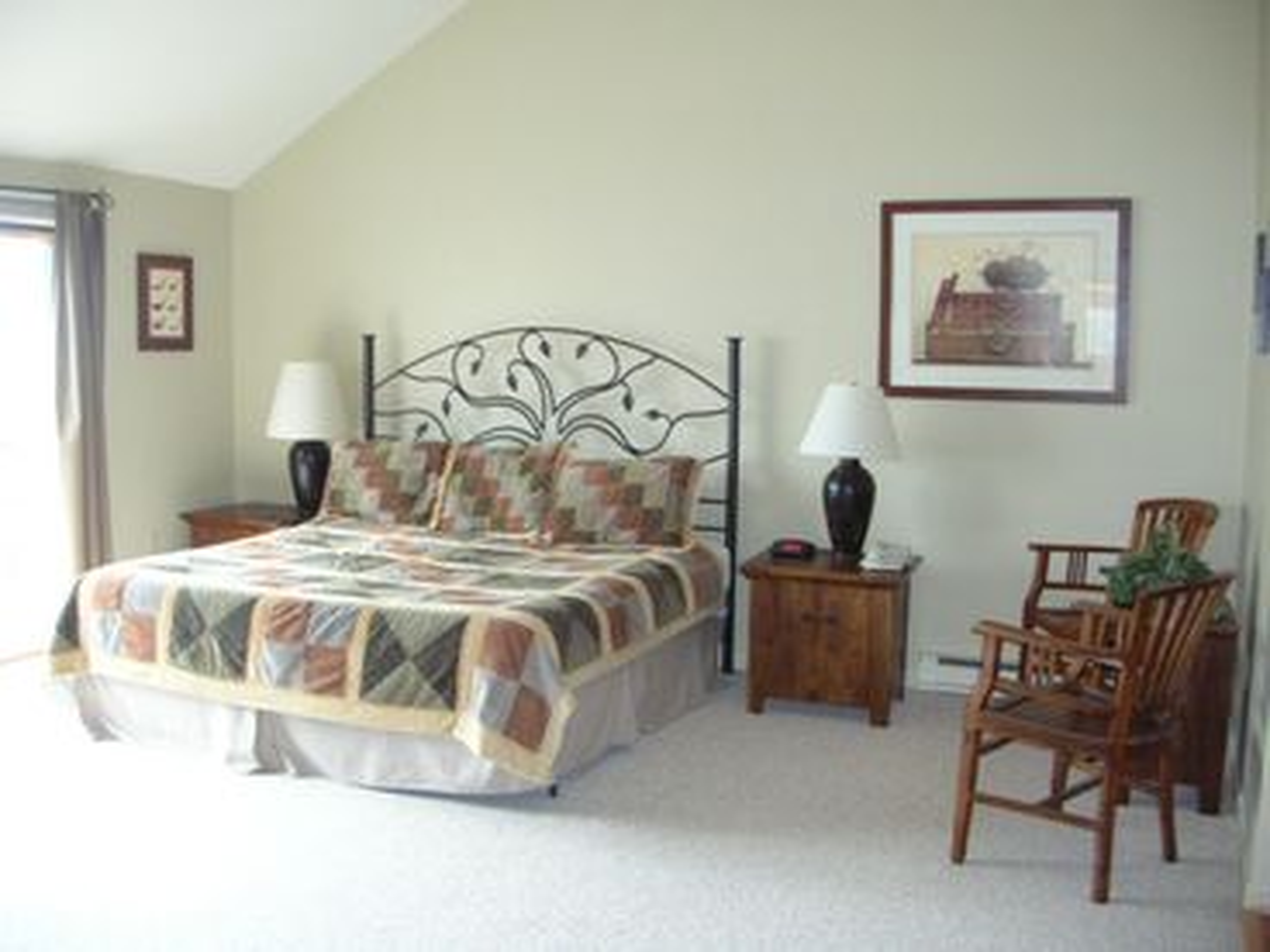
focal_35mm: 35
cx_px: 635
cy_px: 476
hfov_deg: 52.6
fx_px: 1284
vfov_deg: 40.7
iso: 200
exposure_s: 1/10.4
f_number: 2.8
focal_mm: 5.8
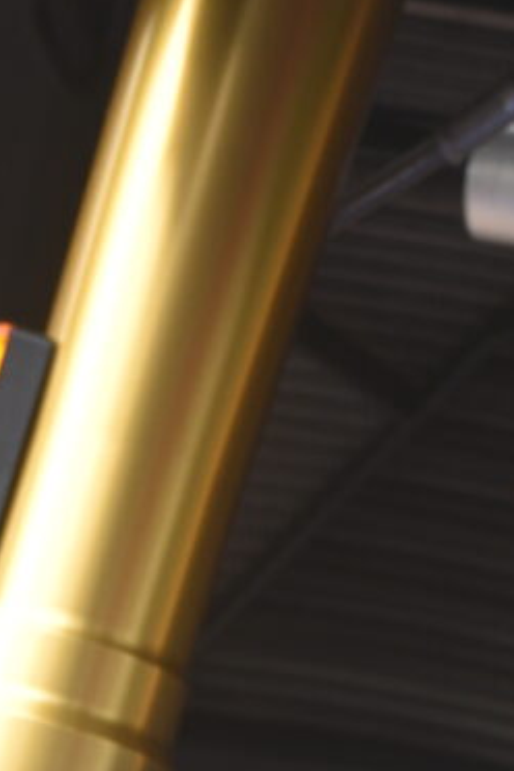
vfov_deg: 5.9
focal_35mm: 344
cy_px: -437
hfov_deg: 4.0
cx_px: 938
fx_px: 7367
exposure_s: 1/80
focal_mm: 50
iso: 100
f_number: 4.5
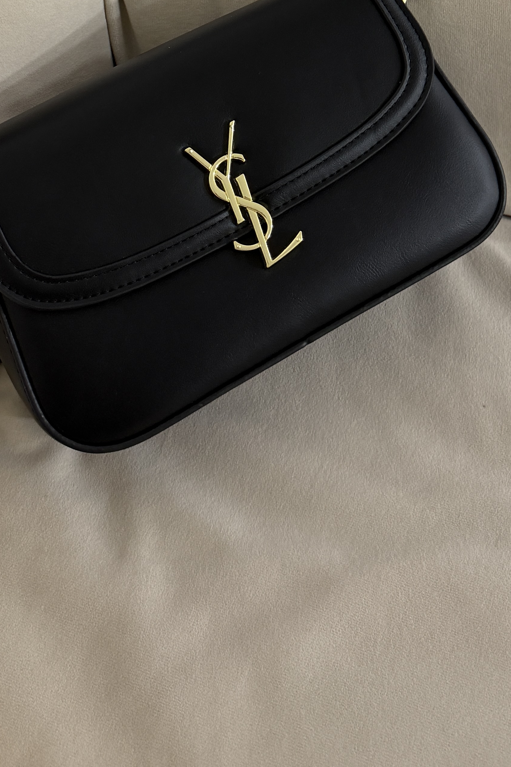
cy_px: -49
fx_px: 1192
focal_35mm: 56
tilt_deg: -45.6
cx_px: 179
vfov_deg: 32.0
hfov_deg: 24.1
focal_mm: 6.76
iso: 200
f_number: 1.78
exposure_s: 1/68
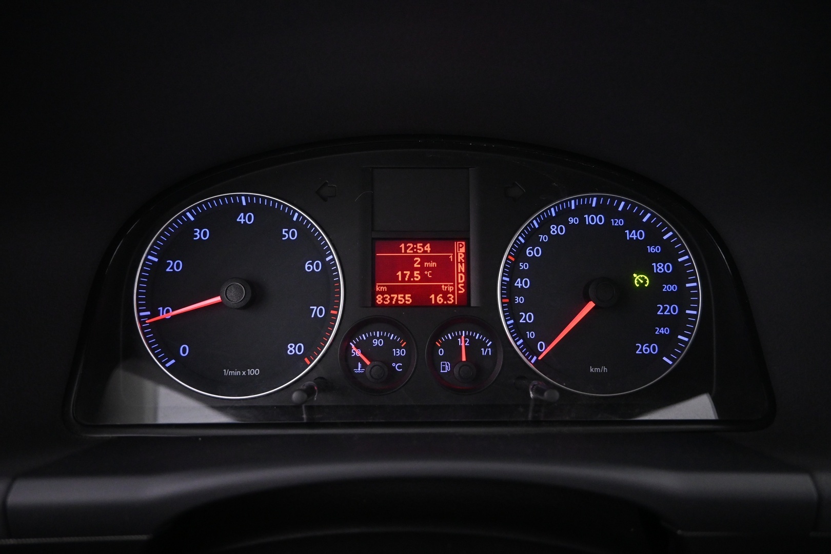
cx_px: 416
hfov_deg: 73.7
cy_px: 277
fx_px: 554
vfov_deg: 53.1
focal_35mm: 24
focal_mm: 16
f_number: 3.5
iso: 3200
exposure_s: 1/25
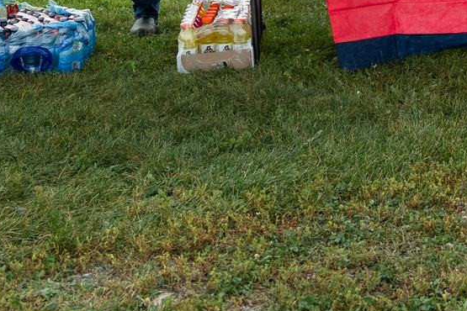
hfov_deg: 16.2
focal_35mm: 123
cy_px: -290
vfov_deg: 10.3
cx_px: 496
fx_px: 1595
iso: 640
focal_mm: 24
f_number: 2.8
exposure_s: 1/2000
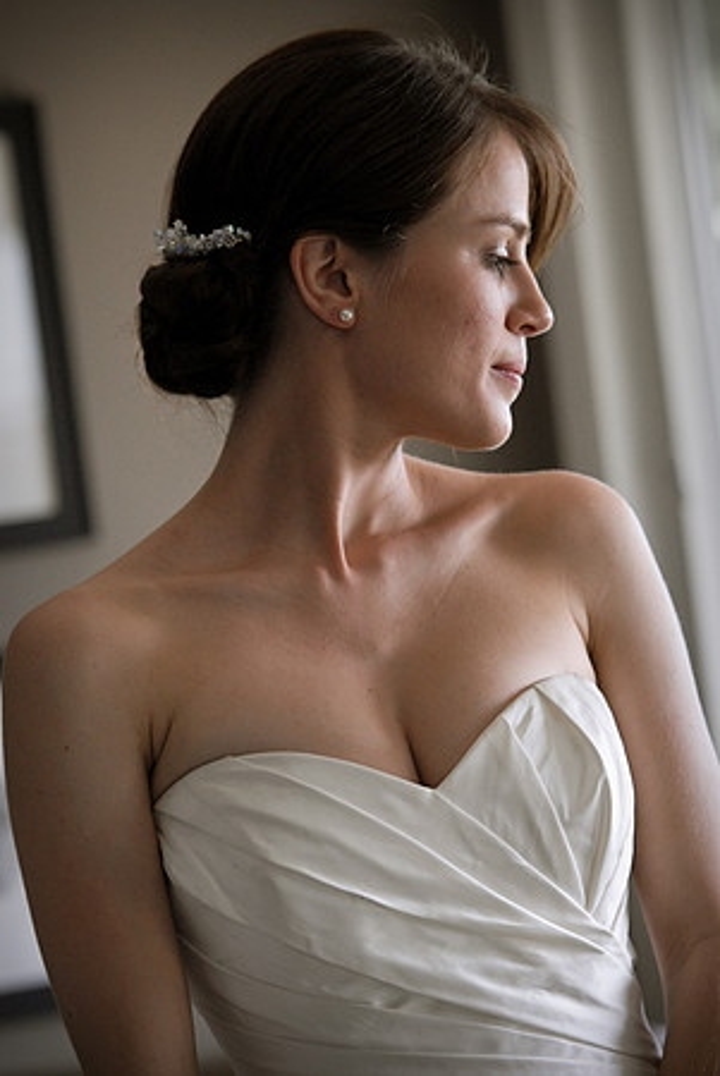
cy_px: 538
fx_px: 4714
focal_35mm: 158
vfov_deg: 13.0
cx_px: 360
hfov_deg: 8.7
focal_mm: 105
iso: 640
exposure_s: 1/250
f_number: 3.2
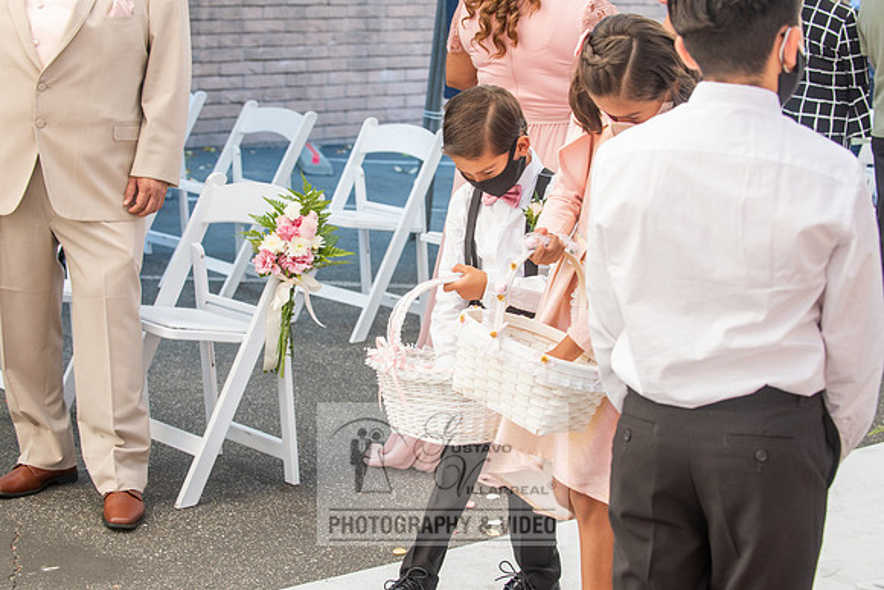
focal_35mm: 73
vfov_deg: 18.6
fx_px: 1805
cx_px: 442
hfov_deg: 27.5
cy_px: 295
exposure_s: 1/125
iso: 640
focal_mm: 70
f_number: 5.6
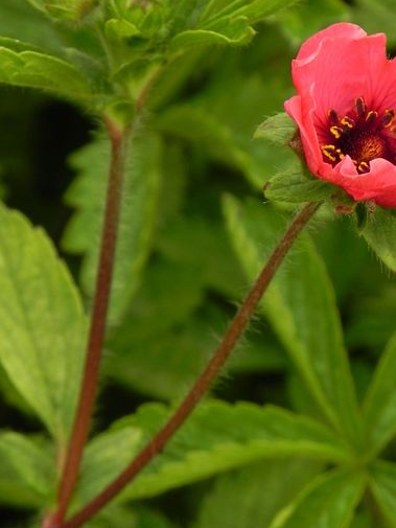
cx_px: 205
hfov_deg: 6.5
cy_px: 206
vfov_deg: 8.7
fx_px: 3476
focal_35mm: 228
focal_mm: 25.7
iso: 160
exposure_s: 1/400
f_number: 5
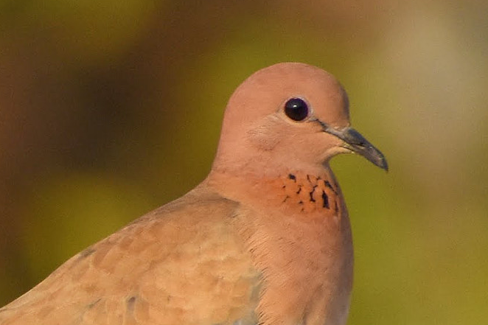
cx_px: 97
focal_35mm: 1088
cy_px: 283
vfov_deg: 1.3
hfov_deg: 1.9
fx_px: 14744
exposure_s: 1/2000
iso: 560
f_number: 8
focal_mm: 300
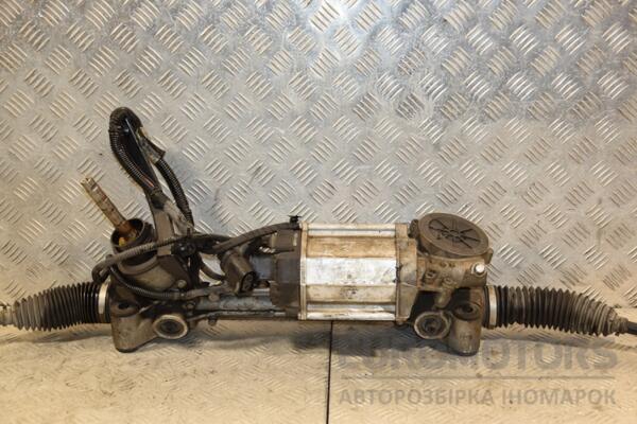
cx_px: 318
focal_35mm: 57
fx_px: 1009
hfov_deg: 35.1
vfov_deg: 23.8
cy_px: 212
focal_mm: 38
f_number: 5
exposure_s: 1/160
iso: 800
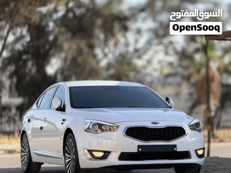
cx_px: 116
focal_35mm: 100
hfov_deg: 19.6
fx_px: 667
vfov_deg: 14.8
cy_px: 86
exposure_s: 1/482
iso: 50
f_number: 2.8
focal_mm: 16.89
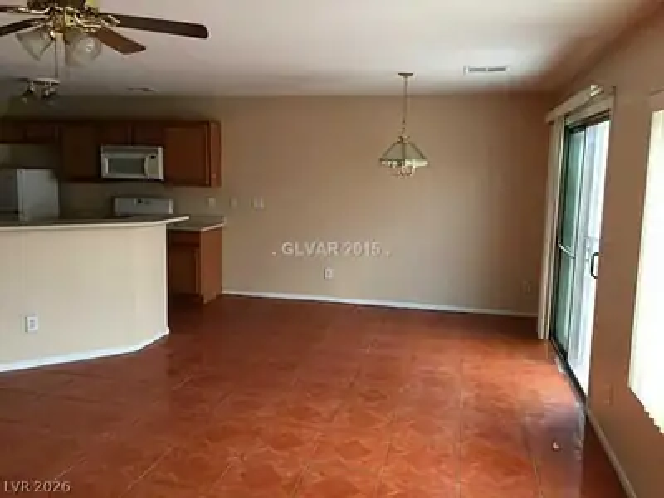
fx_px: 556
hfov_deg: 61.7
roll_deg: -2.3
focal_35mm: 29
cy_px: 249
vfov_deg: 48.2
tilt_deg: -7.5
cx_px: 332
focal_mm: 4.15
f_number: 2.2
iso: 80
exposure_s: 1/30
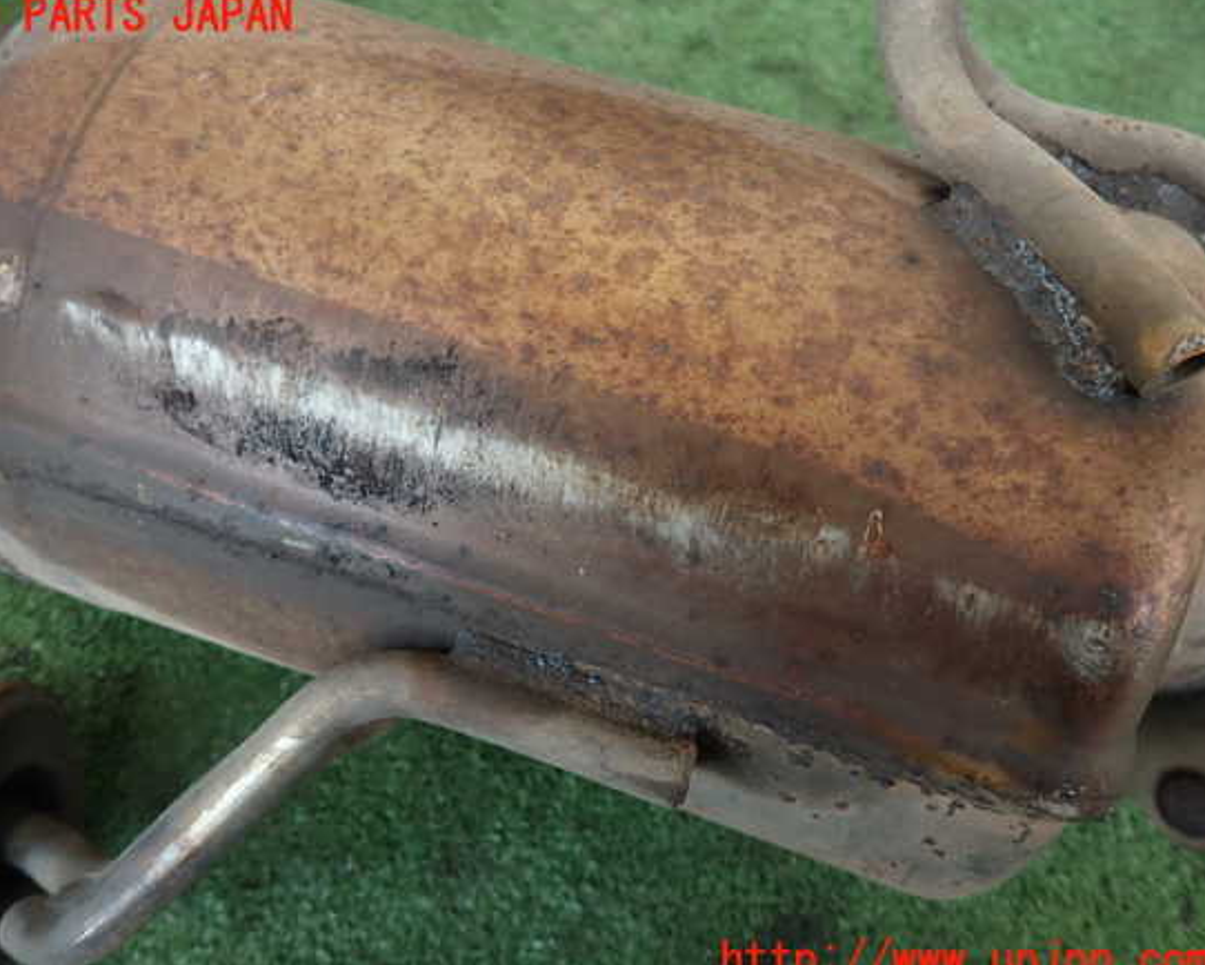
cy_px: 489
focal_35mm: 27
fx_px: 963
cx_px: 556
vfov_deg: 53.2
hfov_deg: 64.0
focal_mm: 4.5
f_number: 2
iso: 100
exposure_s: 1/60
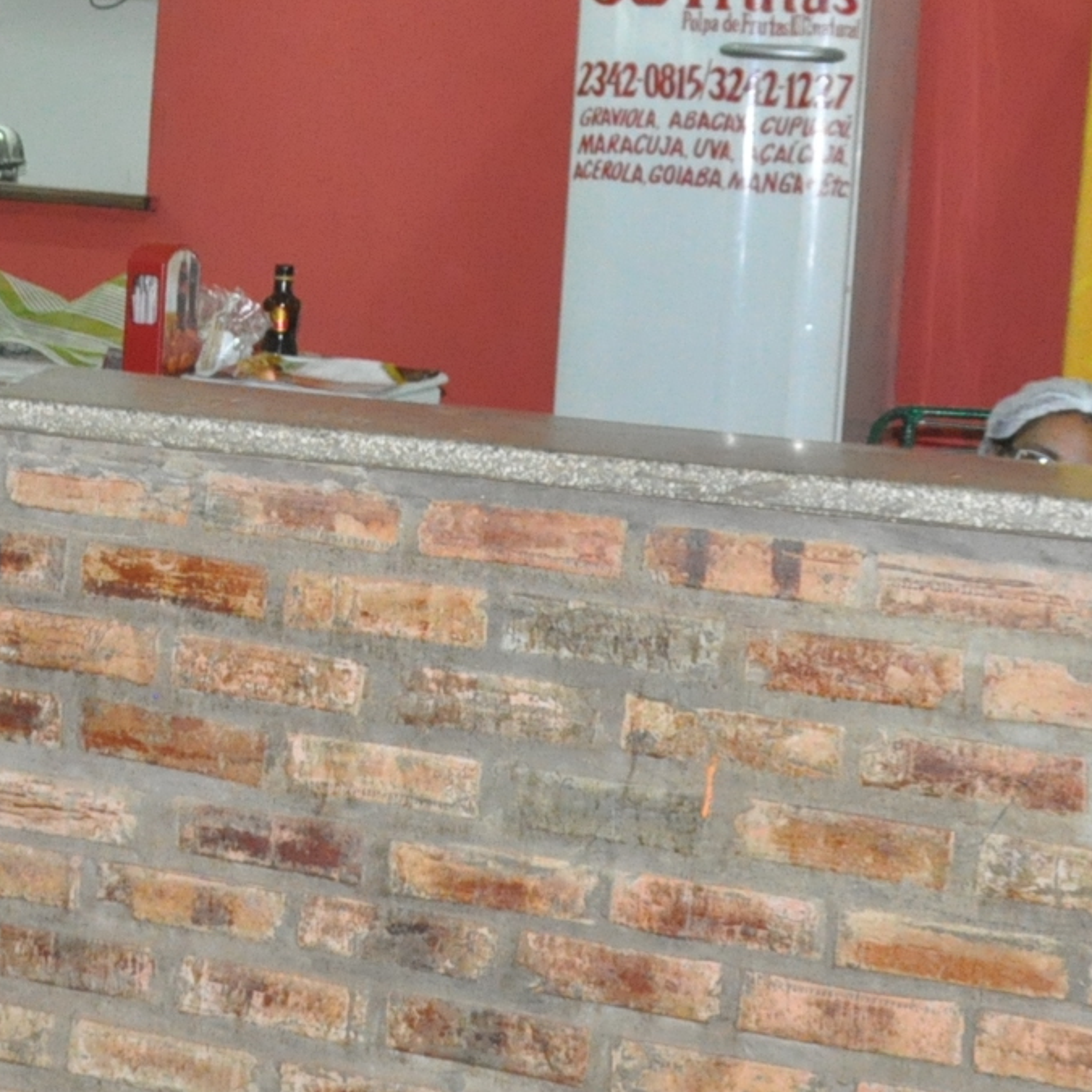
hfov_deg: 17.4
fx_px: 3462
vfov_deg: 17.7
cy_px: 165
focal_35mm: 97
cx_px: -47
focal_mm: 24
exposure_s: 1/60
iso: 3200
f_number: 5.6
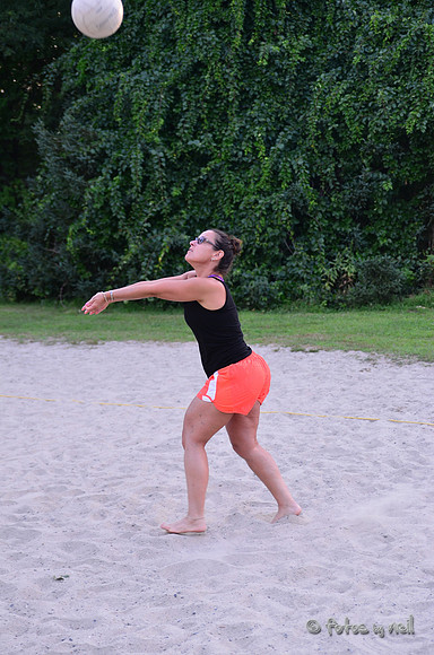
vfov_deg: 30.6
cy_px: 328
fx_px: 1199
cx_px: 217
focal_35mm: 66
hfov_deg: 20.5
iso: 400
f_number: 2.8
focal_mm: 44
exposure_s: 1/320
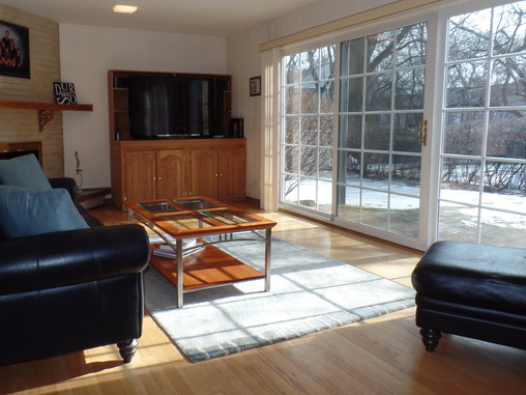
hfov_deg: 61.2
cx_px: 216
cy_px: 175
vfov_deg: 48.1
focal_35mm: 29
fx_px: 441
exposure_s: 1/180
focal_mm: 4.1
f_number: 3.5
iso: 160
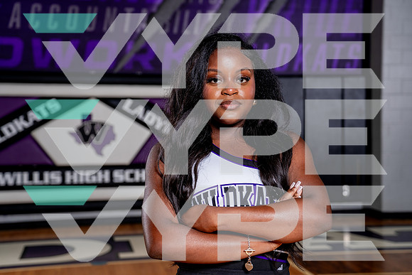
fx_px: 646
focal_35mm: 56
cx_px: 206
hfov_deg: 35.4
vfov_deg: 24.0
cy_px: 138
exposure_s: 1/250
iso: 100
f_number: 4
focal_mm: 56
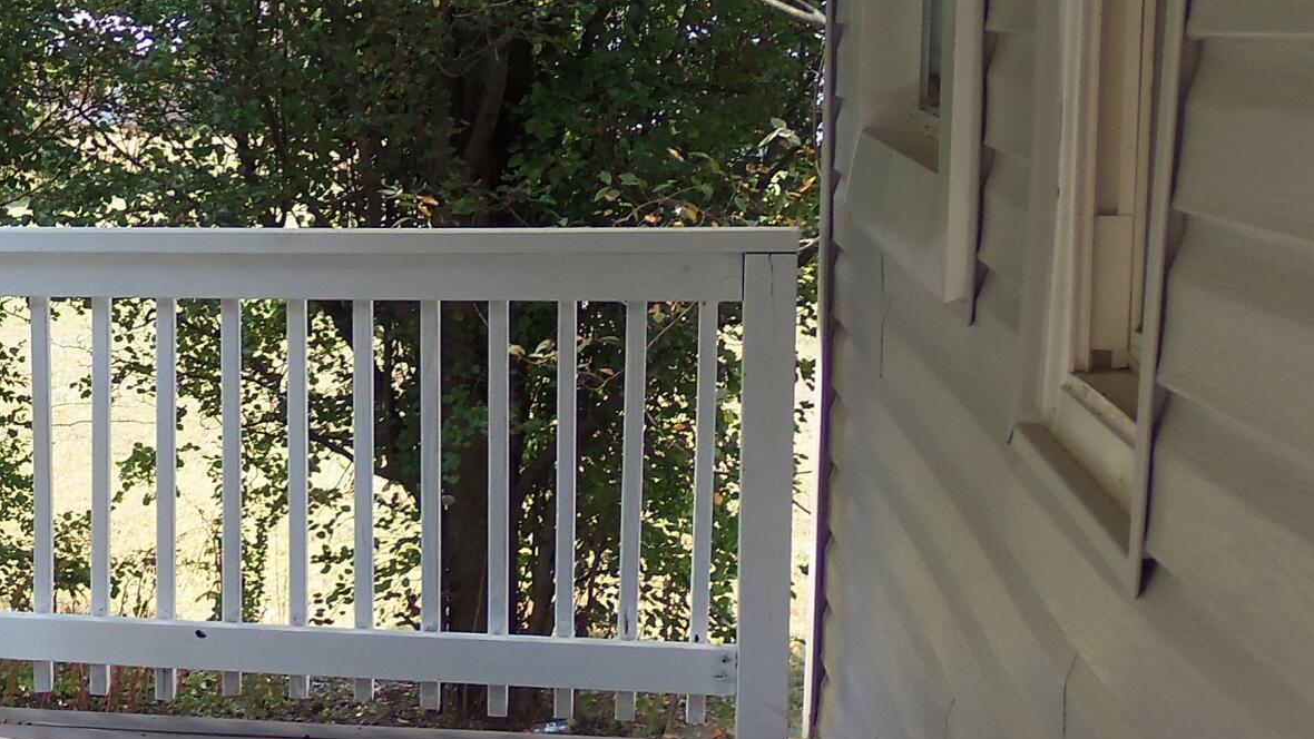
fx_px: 2509
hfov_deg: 27.3
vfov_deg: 16.8
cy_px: 413
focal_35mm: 72
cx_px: -60
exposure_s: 1/80
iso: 64
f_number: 3.2
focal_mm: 4.7
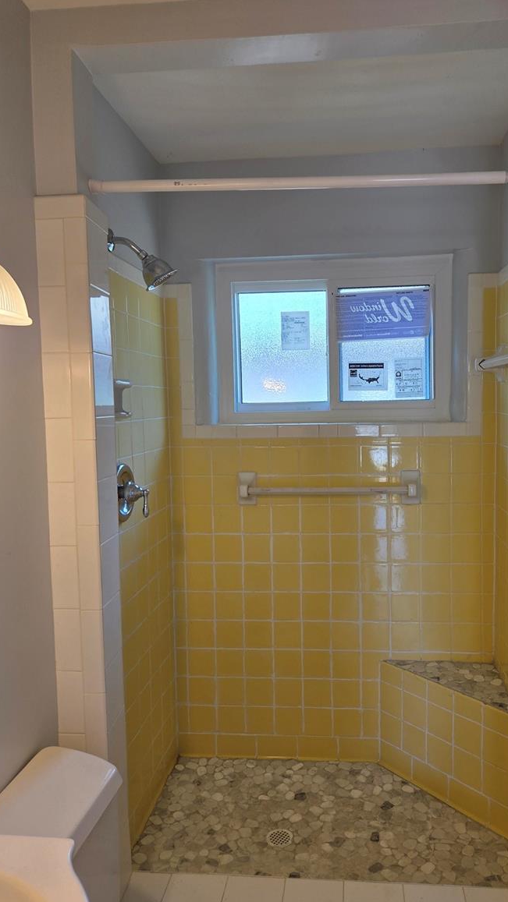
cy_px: 454
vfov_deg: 71.9
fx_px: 622
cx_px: 306
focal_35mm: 26
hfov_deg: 44.2
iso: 50
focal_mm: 5.4
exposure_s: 1/120
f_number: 1.8
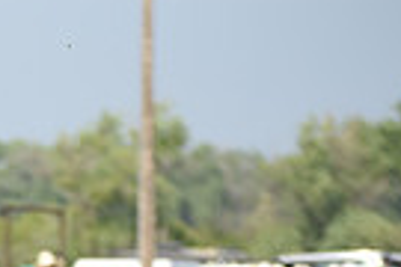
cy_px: 530
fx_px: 5836
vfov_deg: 2.6
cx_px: -270
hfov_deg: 3.9
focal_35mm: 524
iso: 250
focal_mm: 122
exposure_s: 1/2500
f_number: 2.8
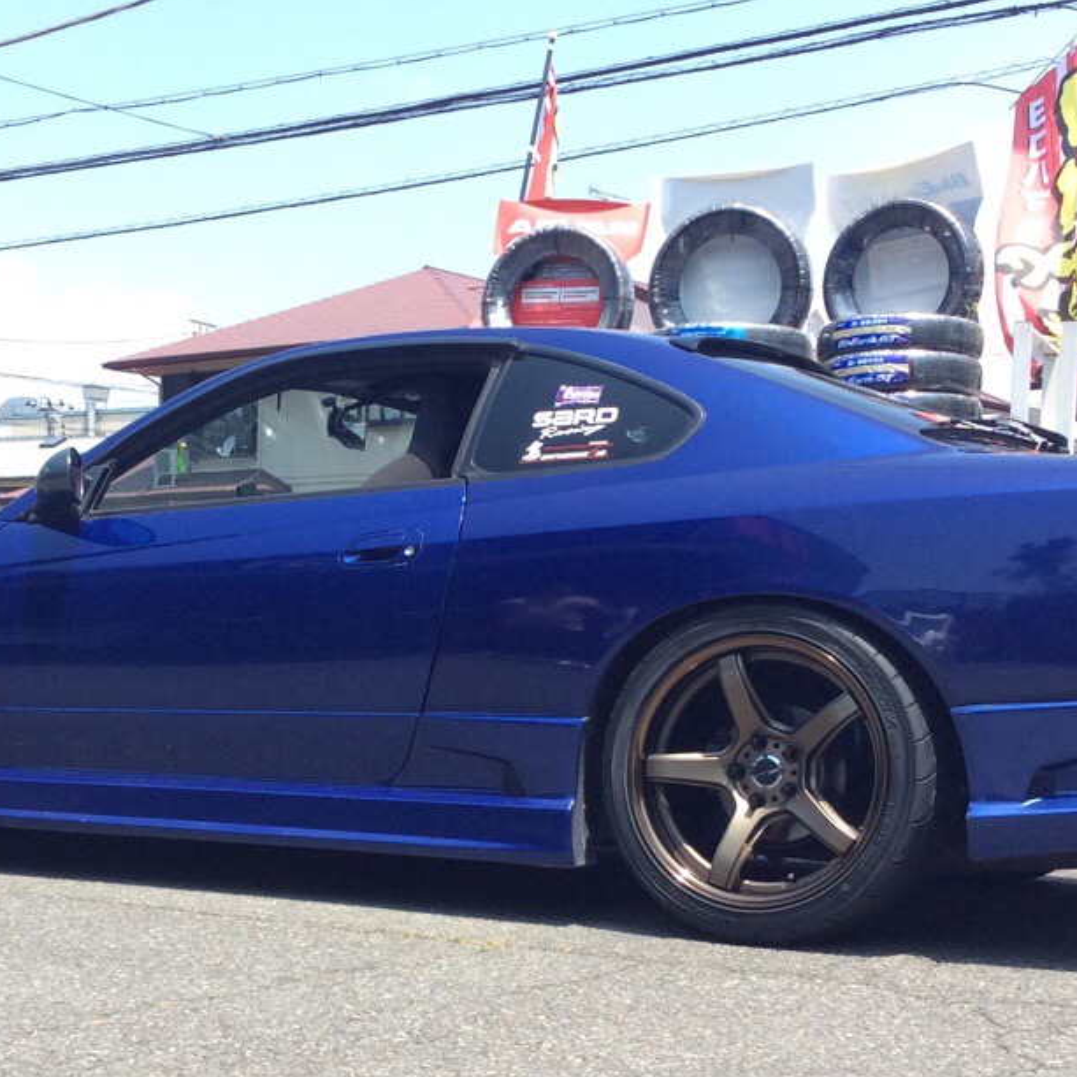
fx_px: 2077
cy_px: 755
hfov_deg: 29.0
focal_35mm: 59
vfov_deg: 28.8
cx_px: 430
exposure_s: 1/650
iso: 32
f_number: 2.4
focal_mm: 3.3
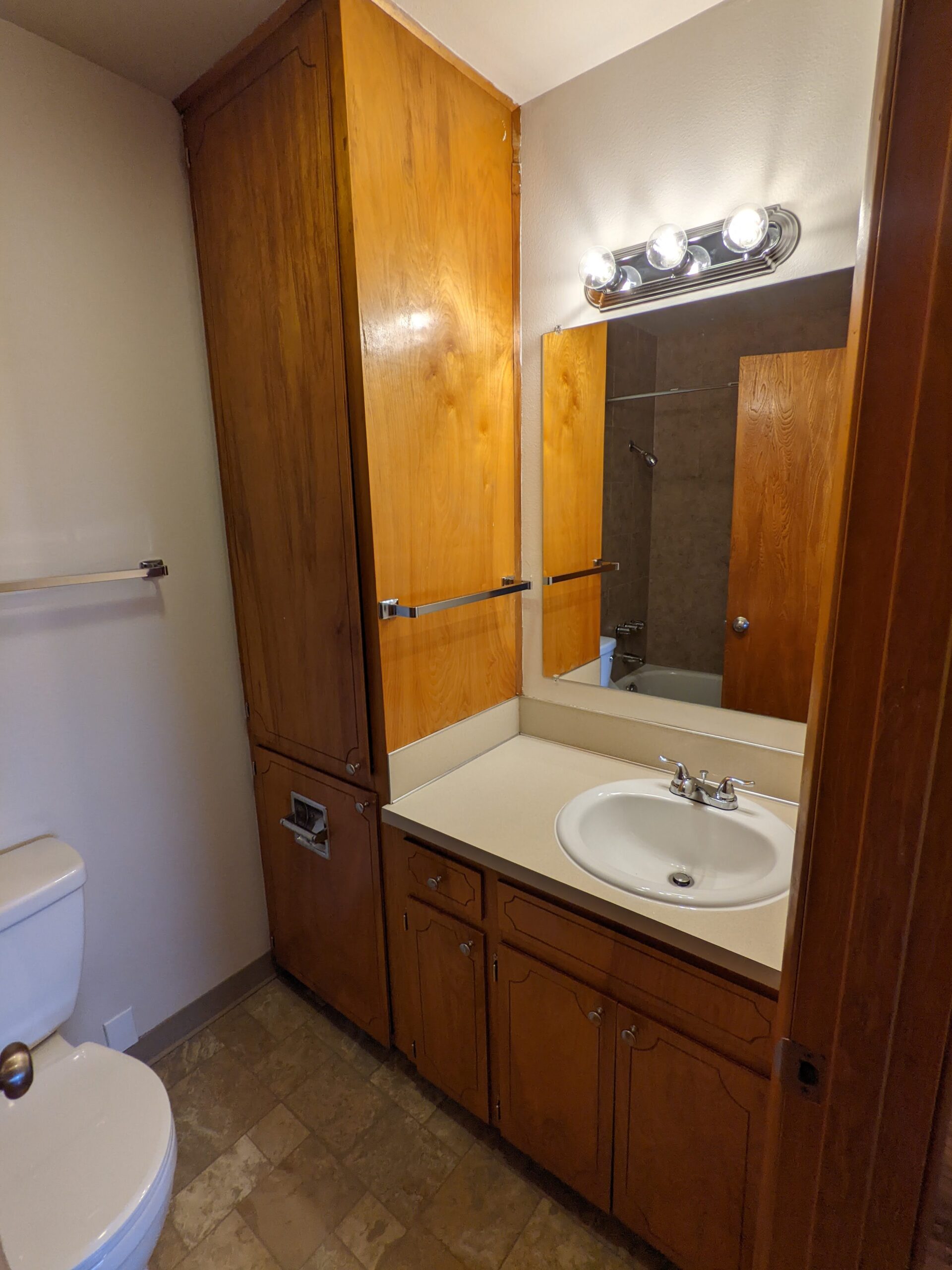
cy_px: 635
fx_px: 587
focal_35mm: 16
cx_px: 476
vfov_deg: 94.5
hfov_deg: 78.1
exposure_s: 1/60
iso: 45
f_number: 2.2
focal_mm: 2.22
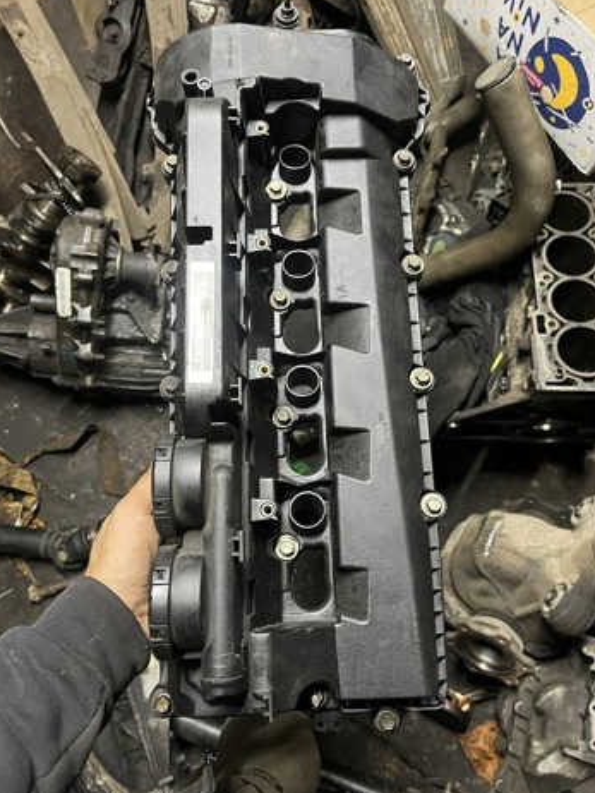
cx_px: 304
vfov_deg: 65.3
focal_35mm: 27
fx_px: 618
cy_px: 393
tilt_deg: -65.4
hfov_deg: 51.4
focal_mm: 5.1
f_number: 1.6
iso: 640
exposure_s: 1/40
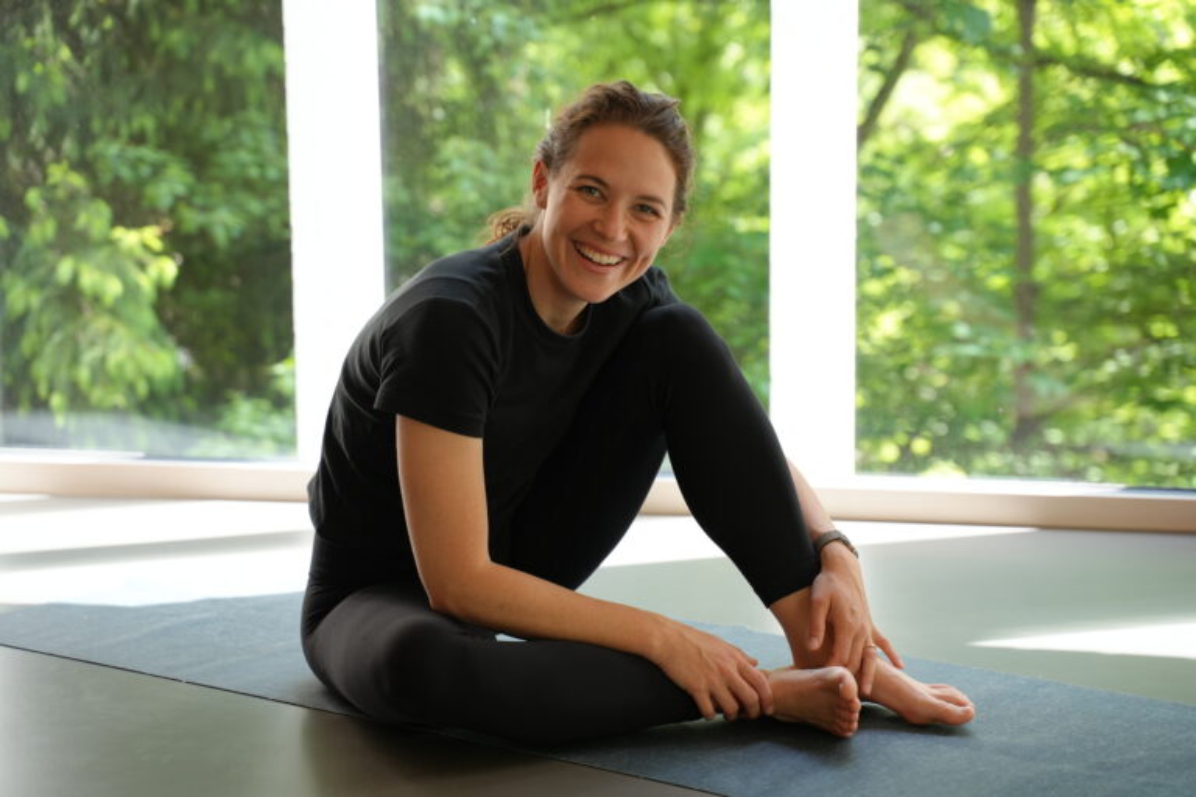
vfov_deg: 18.2
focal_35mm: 75
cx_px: 598
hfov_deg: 27.0
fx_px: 2491
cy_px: 398
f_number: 4
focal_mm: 75
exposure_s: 1/160
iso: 500
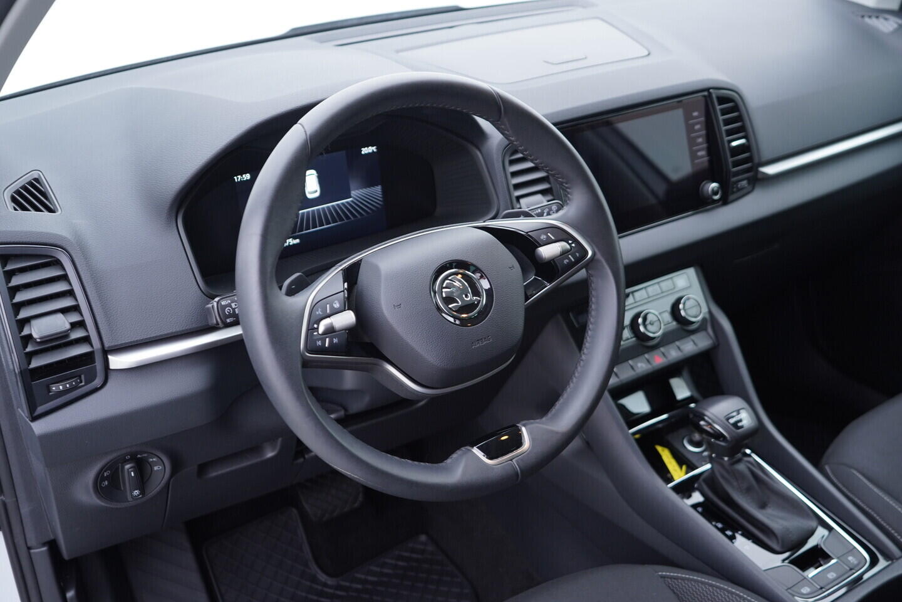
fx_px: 902
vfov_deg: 36.9
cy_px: 301
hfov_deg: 53.1
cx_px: 451
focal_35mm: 36
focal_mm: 24
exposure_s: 1/40
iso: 200
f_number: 2.8
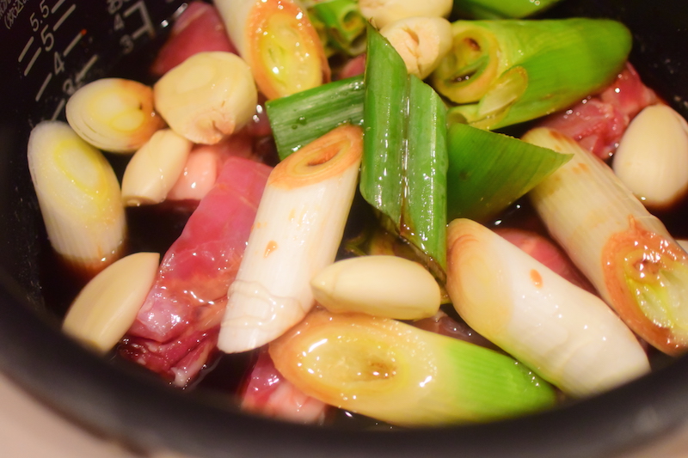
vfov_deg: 27.5
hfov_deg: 40.4
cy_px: 229
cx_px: 344
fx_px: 936
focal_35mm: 49
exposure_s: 1/80
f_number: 2
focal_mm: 18.5
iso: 800
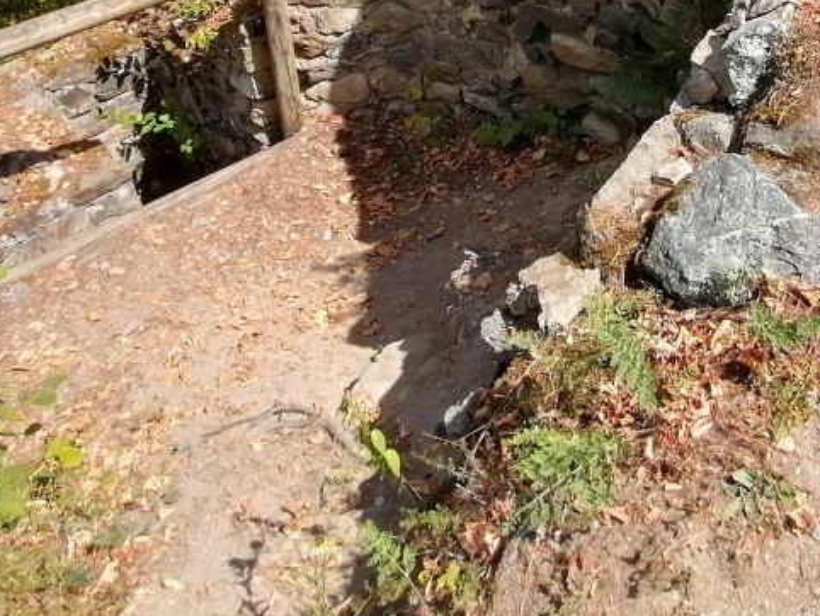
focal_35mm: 45
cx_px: 565
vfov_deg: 29.1
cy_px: -66
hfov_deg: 41.4
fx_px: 1067
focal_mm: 2.7
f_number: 2.4
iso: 50
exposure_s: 1/894
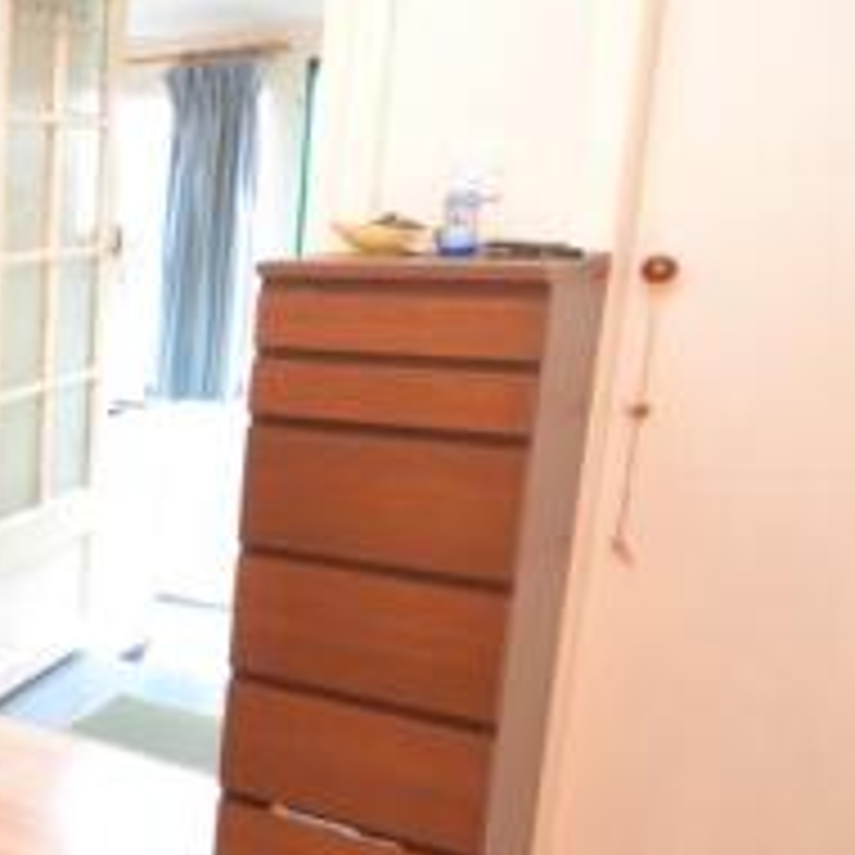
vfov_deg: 35.0
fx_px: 1354
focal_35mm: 48
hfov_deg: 26.4
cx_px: -398
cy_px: 475
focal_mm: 11
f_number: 4.2
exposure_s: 1/60
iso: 1800
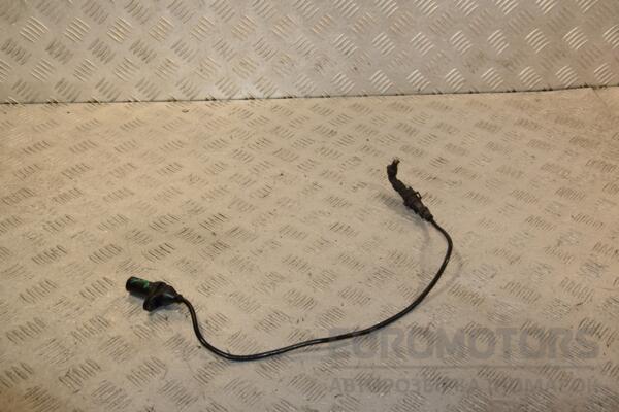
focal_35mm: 45
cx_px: 310
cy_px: 206
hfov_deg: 43.6
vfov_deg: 29.9
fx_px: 774
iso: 800
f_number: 8
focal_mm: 30
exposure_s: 1/200
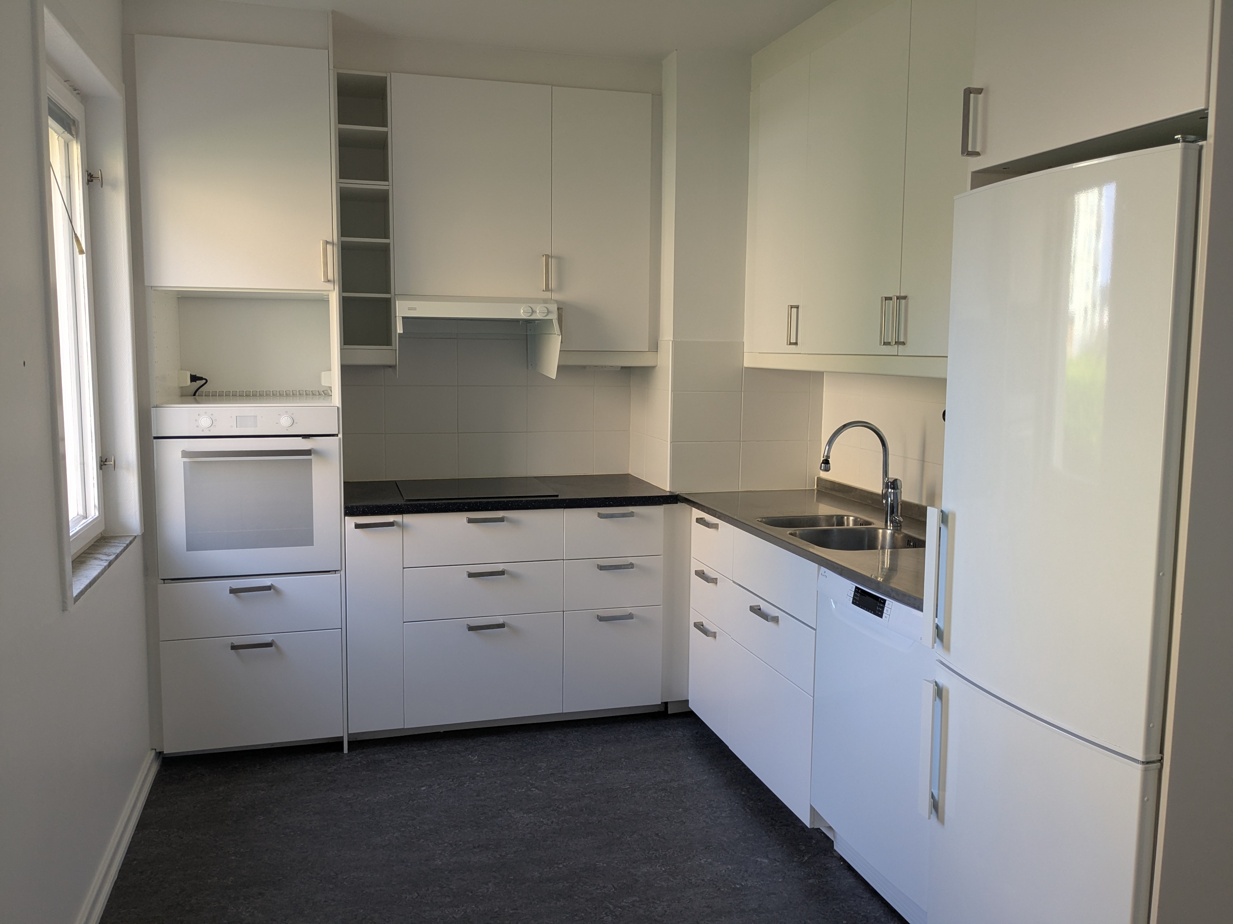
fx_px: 962
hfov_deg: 65.3
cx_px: 616
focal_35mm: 27
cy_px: 462
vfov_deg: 51.4
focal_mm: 4.38
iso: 58
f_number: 1.73
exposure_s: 1/99.9
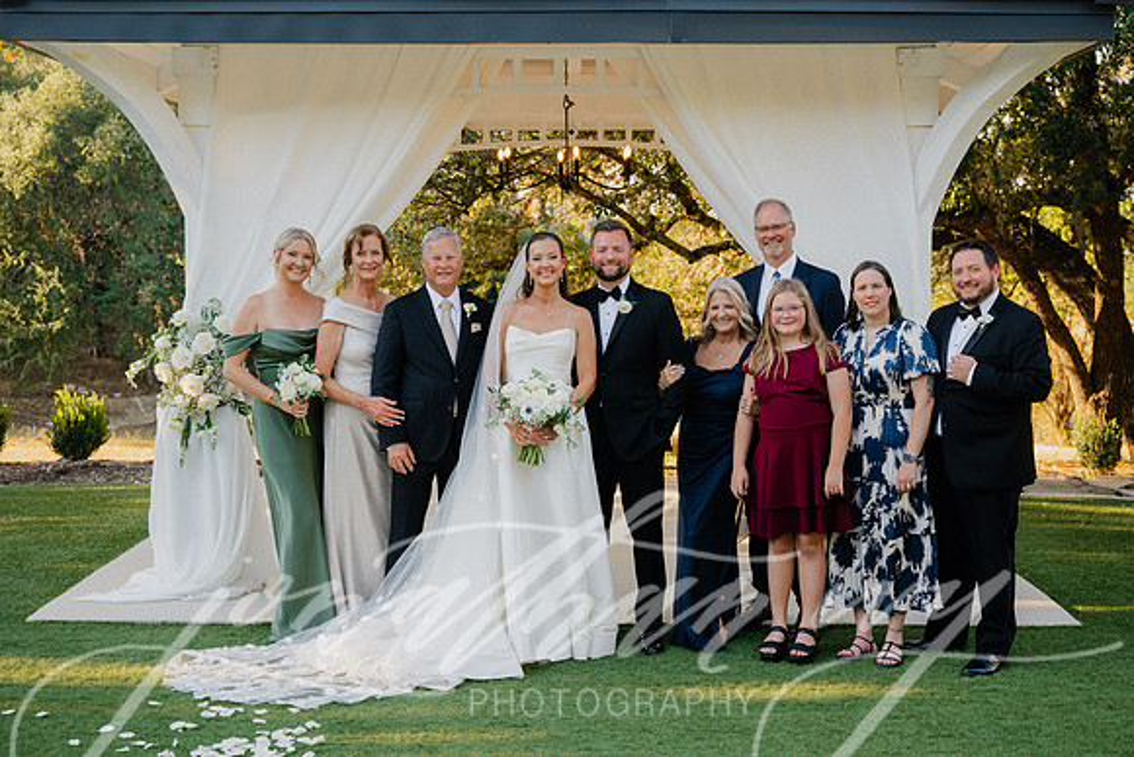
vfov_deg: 28.1
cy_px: 378
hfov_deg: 41.1
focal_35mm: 48
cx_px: 567
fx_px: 1514
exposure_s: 1/320
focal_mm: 47
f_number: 4.5
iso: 400
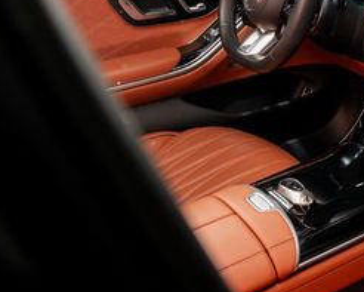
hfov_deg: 27.4
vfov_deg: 24.6
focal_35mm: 61
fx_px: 657
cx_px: 432
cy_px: 59
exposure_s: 1/50
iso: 320
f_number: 5.6
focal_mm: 25
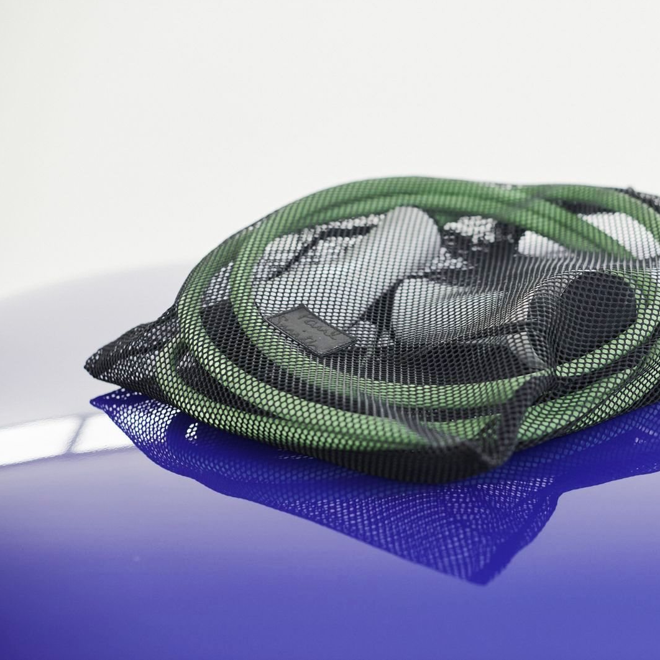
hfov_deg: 26.5
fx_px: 1381
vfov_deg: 26.9
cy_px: 330
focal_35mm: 64
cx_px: 497
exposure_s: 1/160
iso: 500
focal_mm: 50
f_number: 3.2
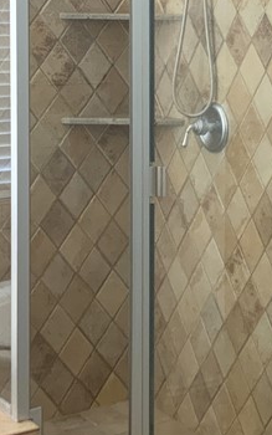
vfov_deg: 22.7
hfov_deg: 14.4
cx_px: 230
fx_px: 1067
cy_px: 75
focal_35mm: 90
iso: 64
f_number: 1.8
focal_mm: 3
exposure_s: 1/60
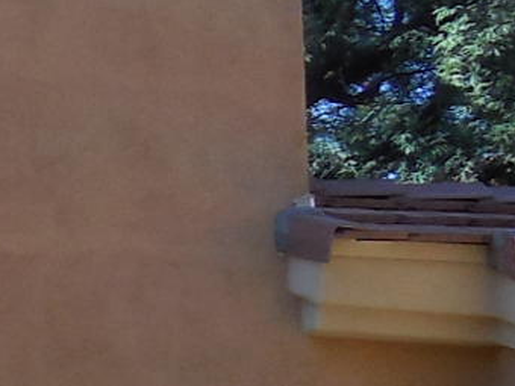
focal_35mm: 167
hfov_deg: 9.8
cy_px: 197
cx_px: -886
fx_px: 2485
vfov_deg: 8.9
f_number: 3.1
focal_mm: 4.5
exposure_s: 1/500
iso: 125
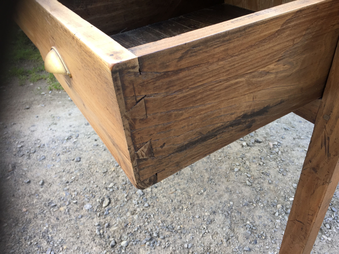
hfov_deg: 61.7
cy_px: 127
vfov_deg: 48.2
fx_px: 284
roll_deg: +1.1
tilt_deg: -36.6
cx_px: 170
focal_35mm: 29
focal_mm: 4.15
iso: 32
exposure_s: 1/100
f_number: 2.2
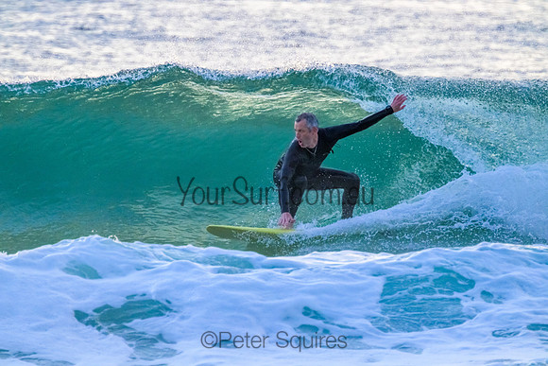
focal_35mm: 800
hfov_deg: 2.6
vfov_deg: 1.7
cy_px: 183
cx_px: 274
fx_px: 12180
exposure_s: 1/1250
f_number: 11
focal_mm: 800
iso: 6400
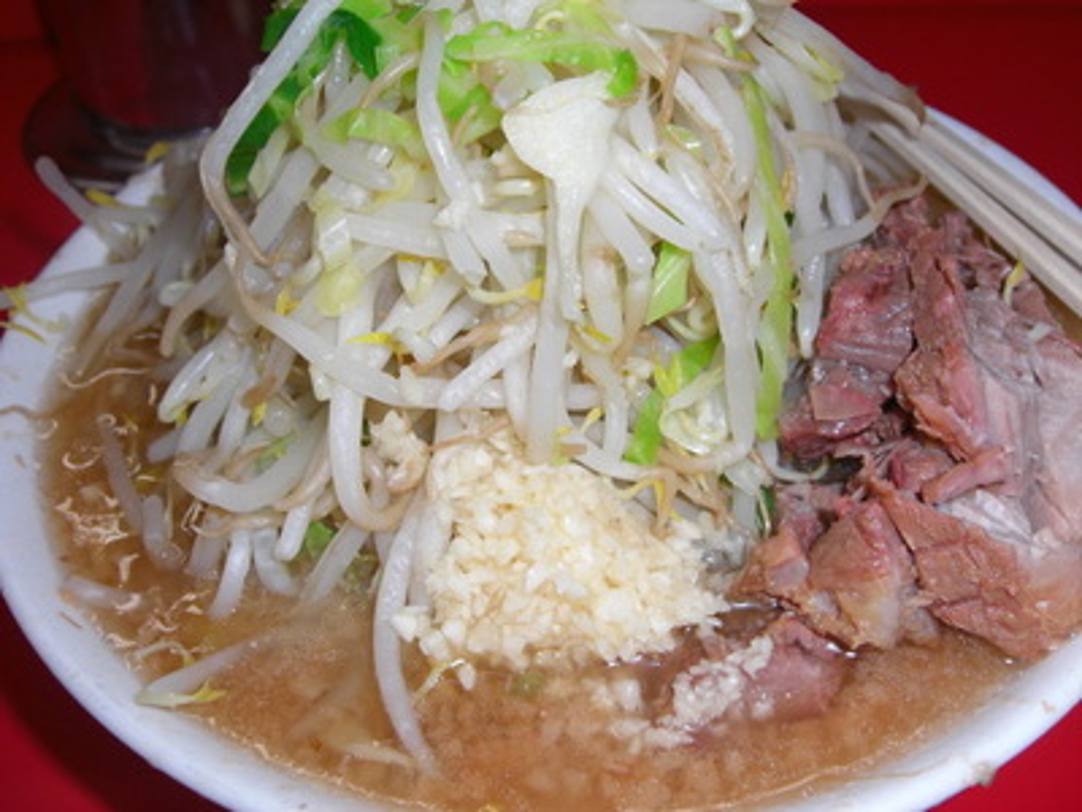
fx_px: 1188
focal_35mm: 38
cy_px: 406
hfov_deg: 49.0
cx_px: 541
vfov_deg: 37.7
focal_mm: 7.9
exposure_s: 1/60
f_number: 4
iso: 80
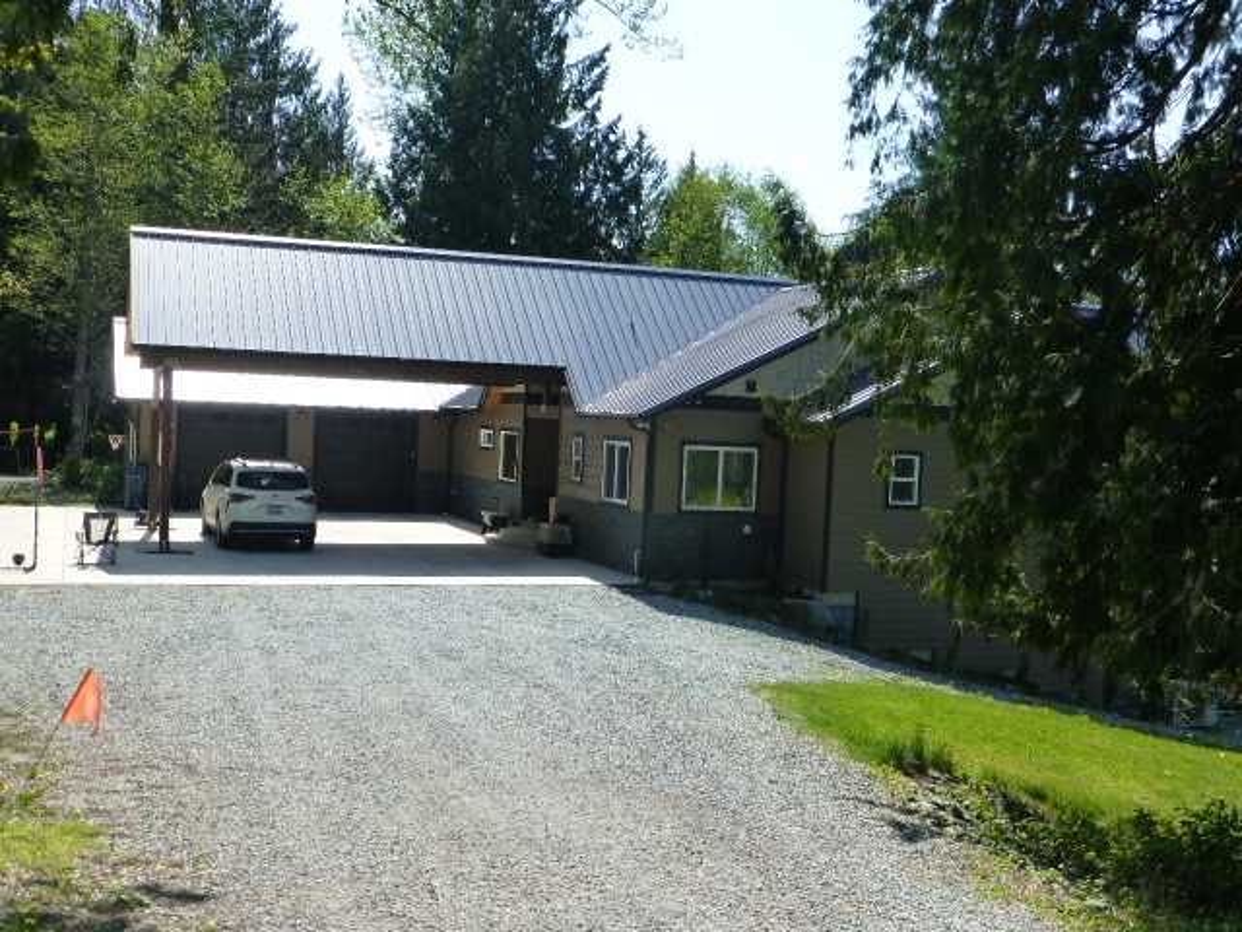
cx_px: 621
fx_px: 1471
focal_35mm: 41
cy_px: 466
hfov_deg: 45.8
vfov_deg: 35.1
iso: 160
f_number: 3.9
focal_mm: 7.4
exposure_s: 1/500
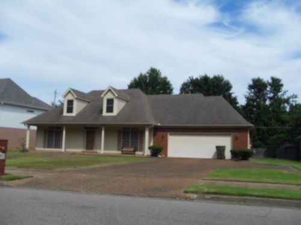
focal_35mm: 35
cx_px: 150
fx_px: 304
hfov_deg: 52.6
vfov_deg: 40.7
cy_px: 112
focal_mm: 6.3
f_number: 8.2
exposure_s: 1/250
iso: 80
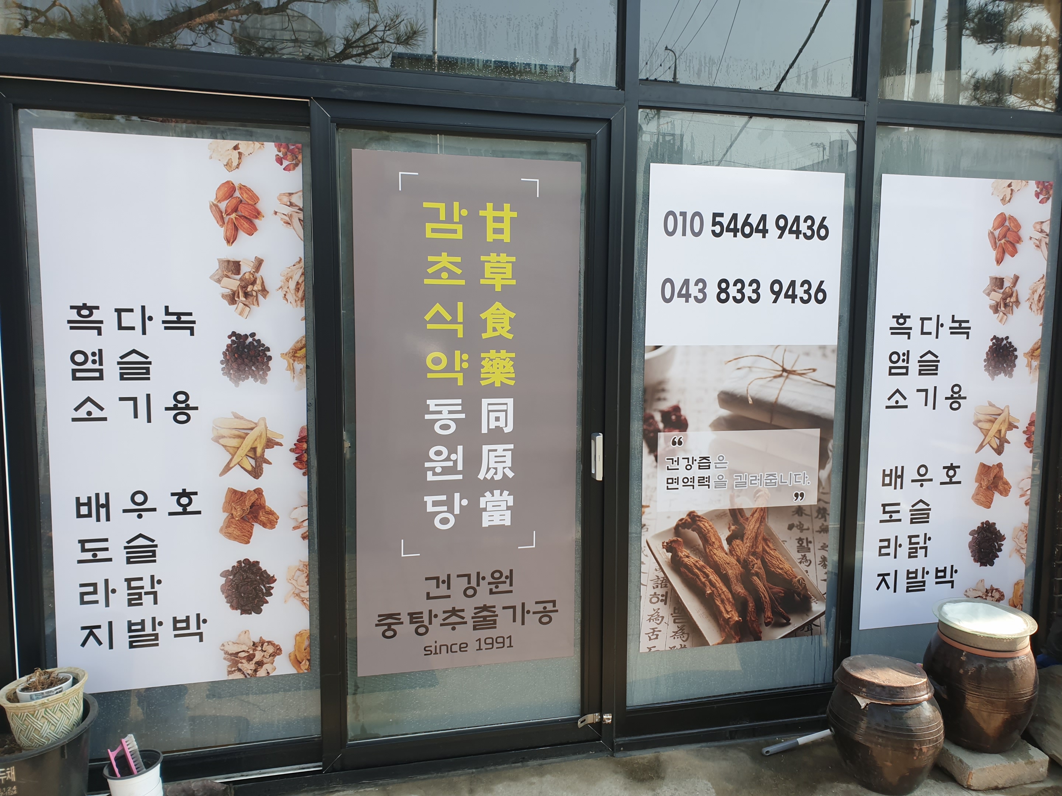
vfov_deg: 53.1
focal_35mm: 26
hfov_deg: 67.3
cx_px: 531
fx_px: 798
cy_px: 398
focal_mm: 4.3
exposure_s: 1/398
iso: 50
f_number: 2.4
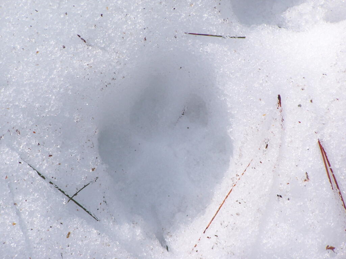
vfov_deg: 6.8
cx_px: 173
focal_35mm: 218
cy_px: 130
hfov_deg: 9.1
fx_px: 2179
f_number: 3.2
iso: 80
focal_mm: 36.2
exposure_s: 1/1000
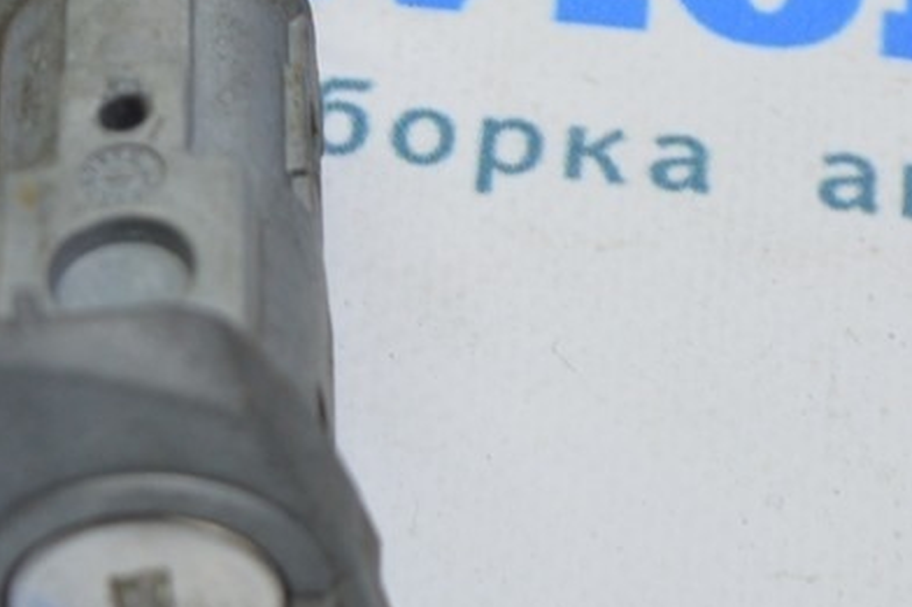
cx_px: 102
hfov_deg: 9.5
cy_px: 110
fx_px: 5452
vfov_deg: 6.4
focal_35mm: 215
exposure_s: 1/20
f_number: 5.6
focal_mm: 55
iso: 400
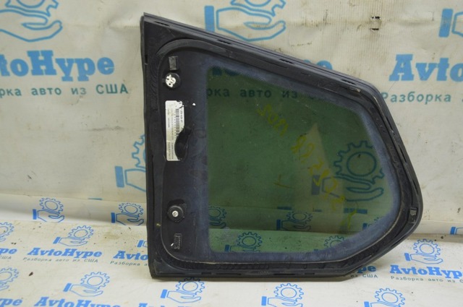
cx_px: 232
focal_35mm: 42
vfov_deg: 31.8
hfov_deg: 46.5
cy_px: 154
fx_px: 539
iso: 400
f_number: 5.6
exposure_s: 1/20
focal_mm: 28
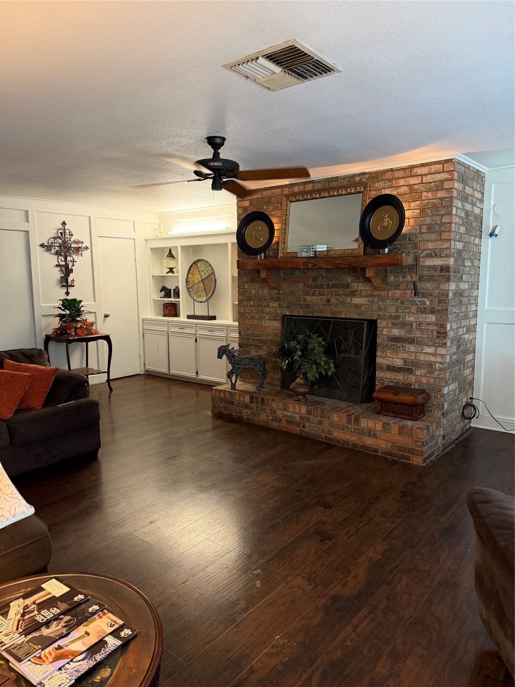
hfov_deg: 56.8
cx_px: 258
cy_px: 344
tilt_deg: -7.6
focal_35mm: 24
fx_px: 476
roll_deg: -0.6
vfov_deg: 71.6
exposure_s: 1/60
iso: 320
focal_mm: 6.76
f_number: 1.78
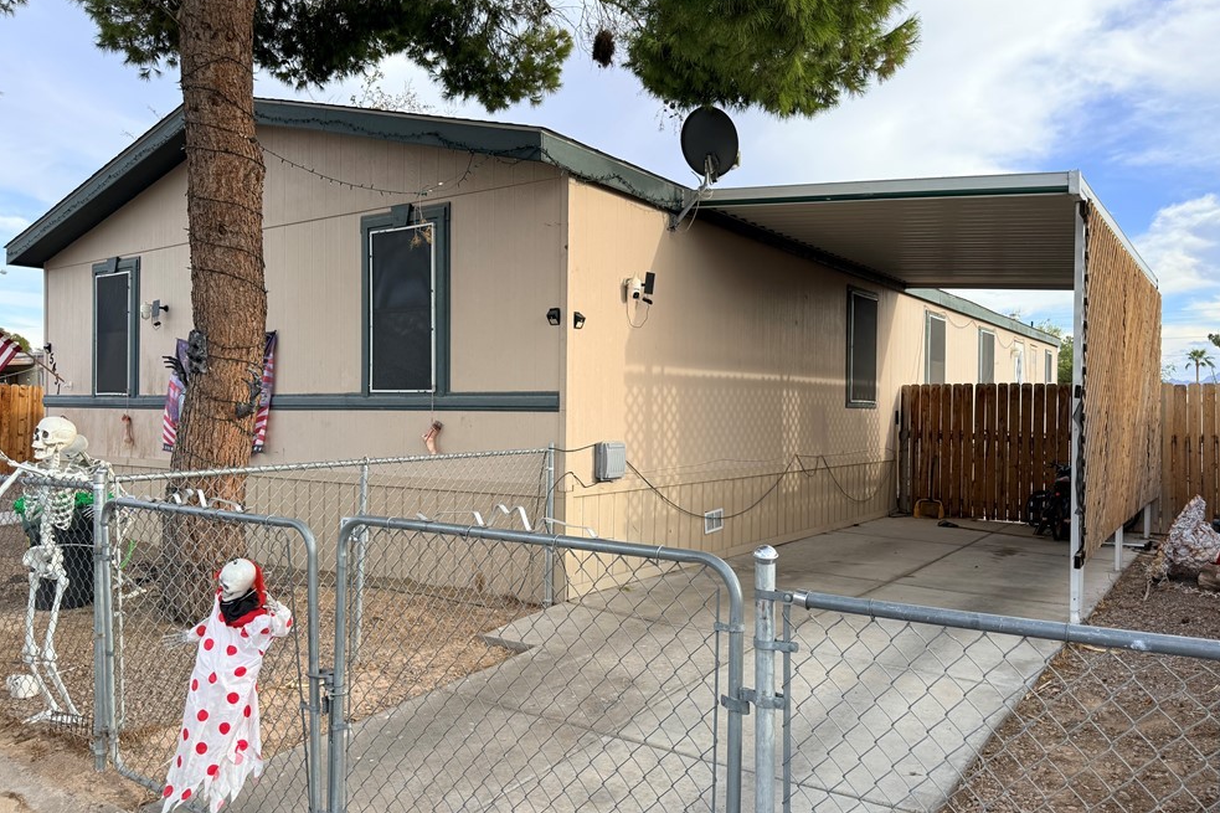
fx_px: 881
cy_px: 418
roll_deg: +0.1
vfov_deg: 49.5
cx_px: 606
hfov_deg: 69.4
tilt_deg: +0.3
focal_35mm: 26
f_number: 1.78
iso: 100
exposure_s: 1/1618
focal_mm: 6.76
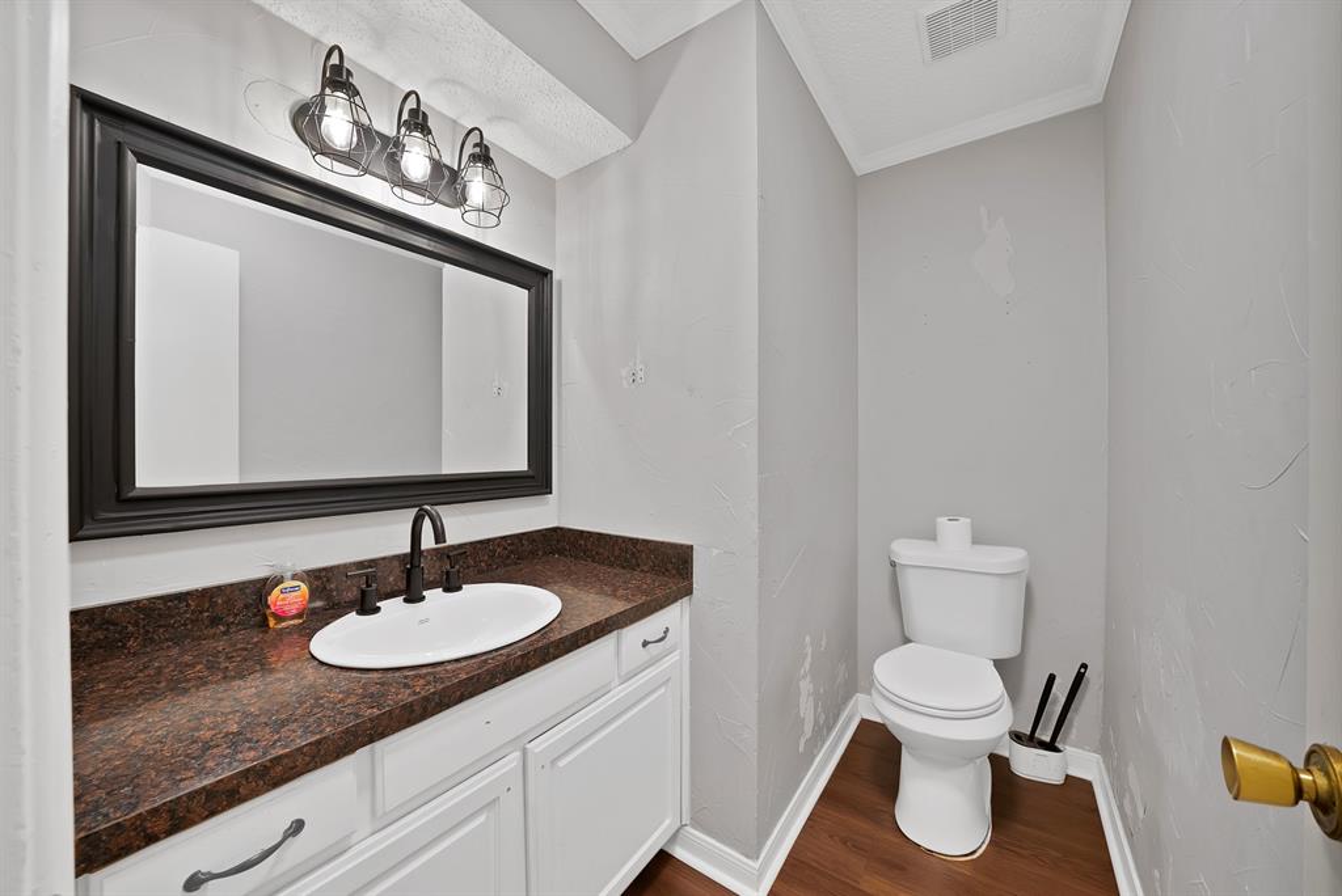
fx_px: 448
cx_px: 671
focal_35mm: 12
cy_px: 448
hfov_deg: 112.6
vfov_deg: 90.1
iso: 640
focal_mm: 12
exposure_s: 1/4
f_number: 9
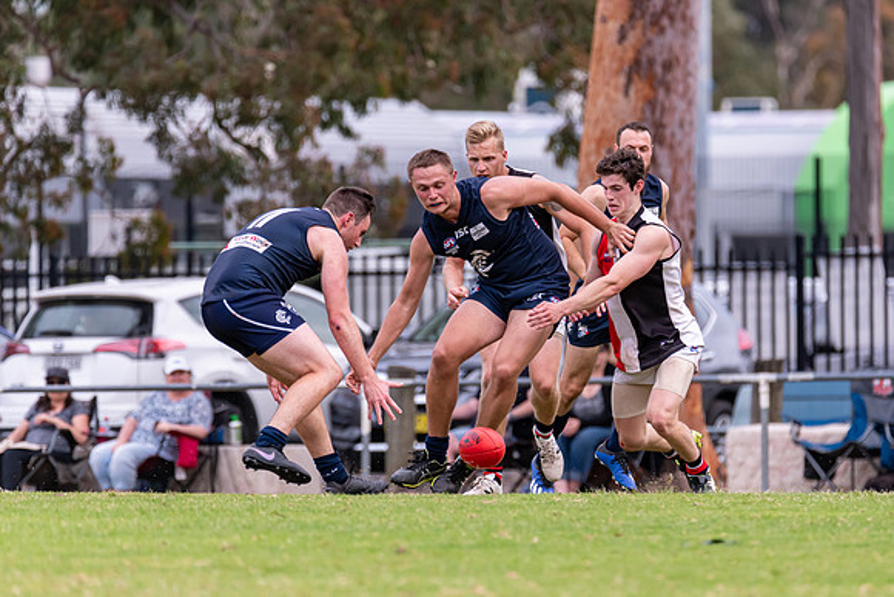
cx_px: 509
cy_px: 317
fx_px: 13690
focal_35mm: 551
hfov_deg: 3.7
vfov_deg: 2.5
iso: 800
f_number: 6.3
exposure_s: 1/1000
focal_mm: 460
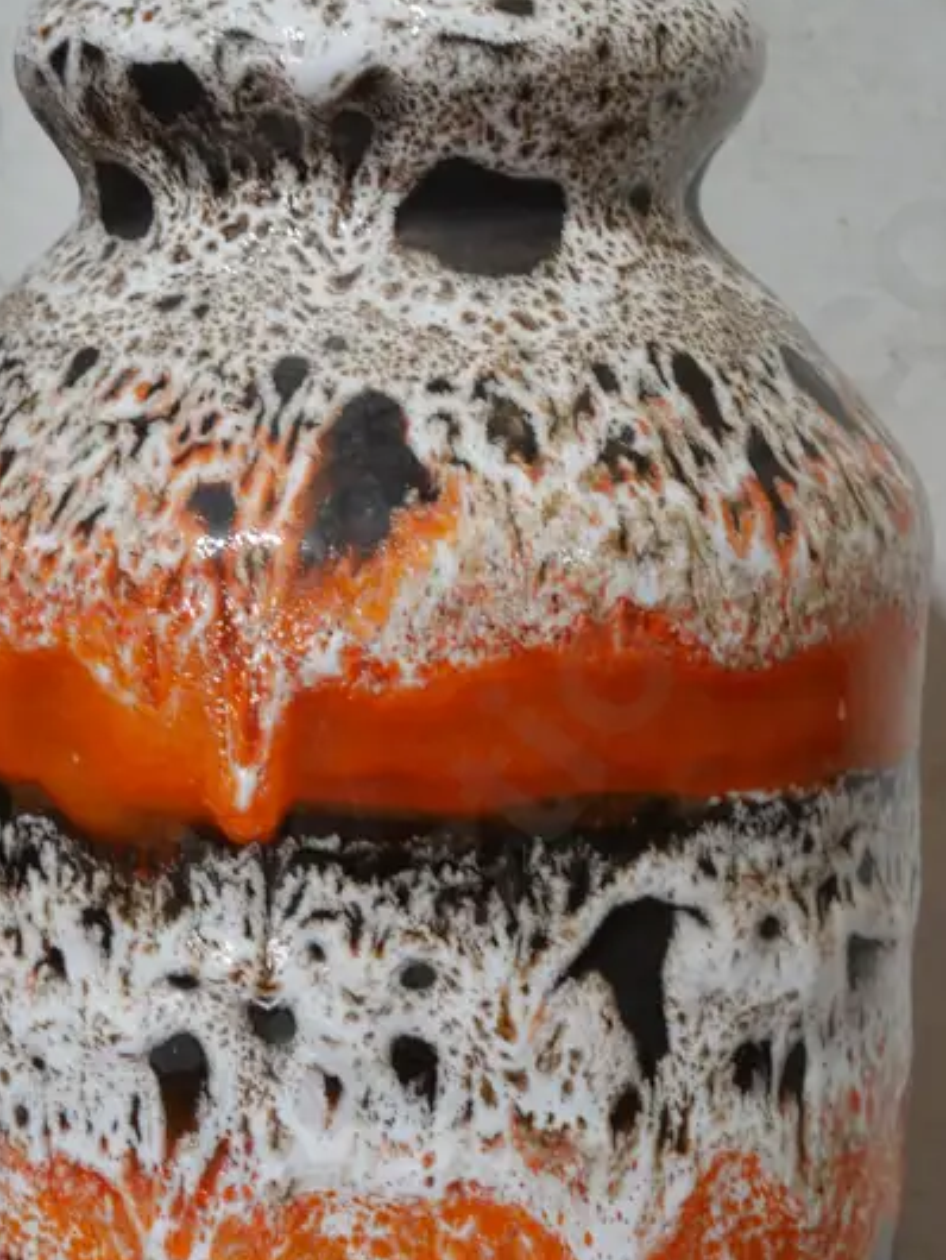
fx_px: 3095
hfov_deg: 17.4
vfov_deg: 22.8
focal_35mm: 85
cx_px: 401
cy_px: 958
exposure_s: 1/60
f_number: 5.6
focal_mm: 22
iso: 500
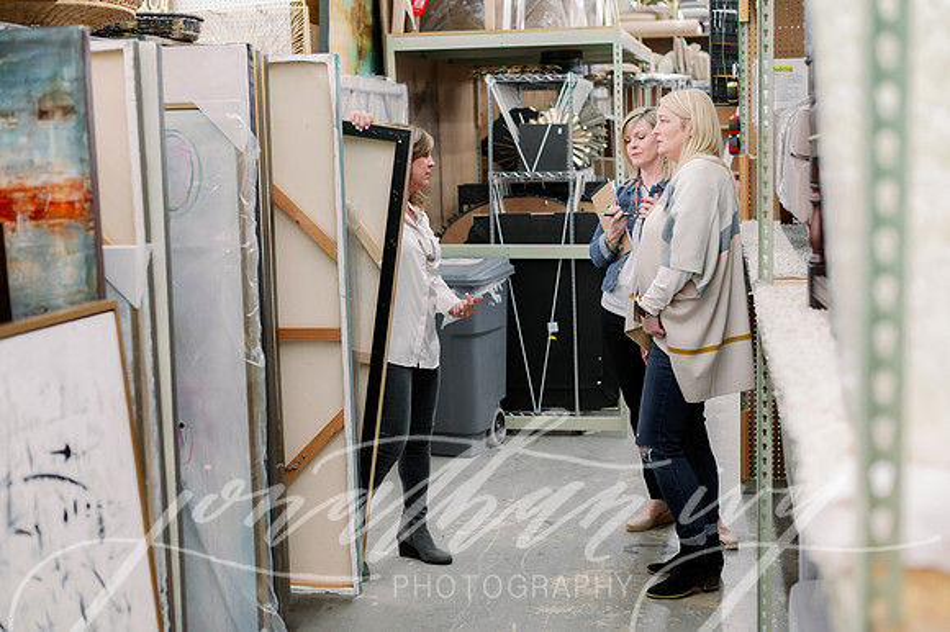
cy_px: 316
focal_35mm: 50
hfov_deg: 39.6
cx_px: 475
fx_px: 1319
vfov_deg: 27.0
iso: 2000
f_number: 2.8
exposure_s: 1/250
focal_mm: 50
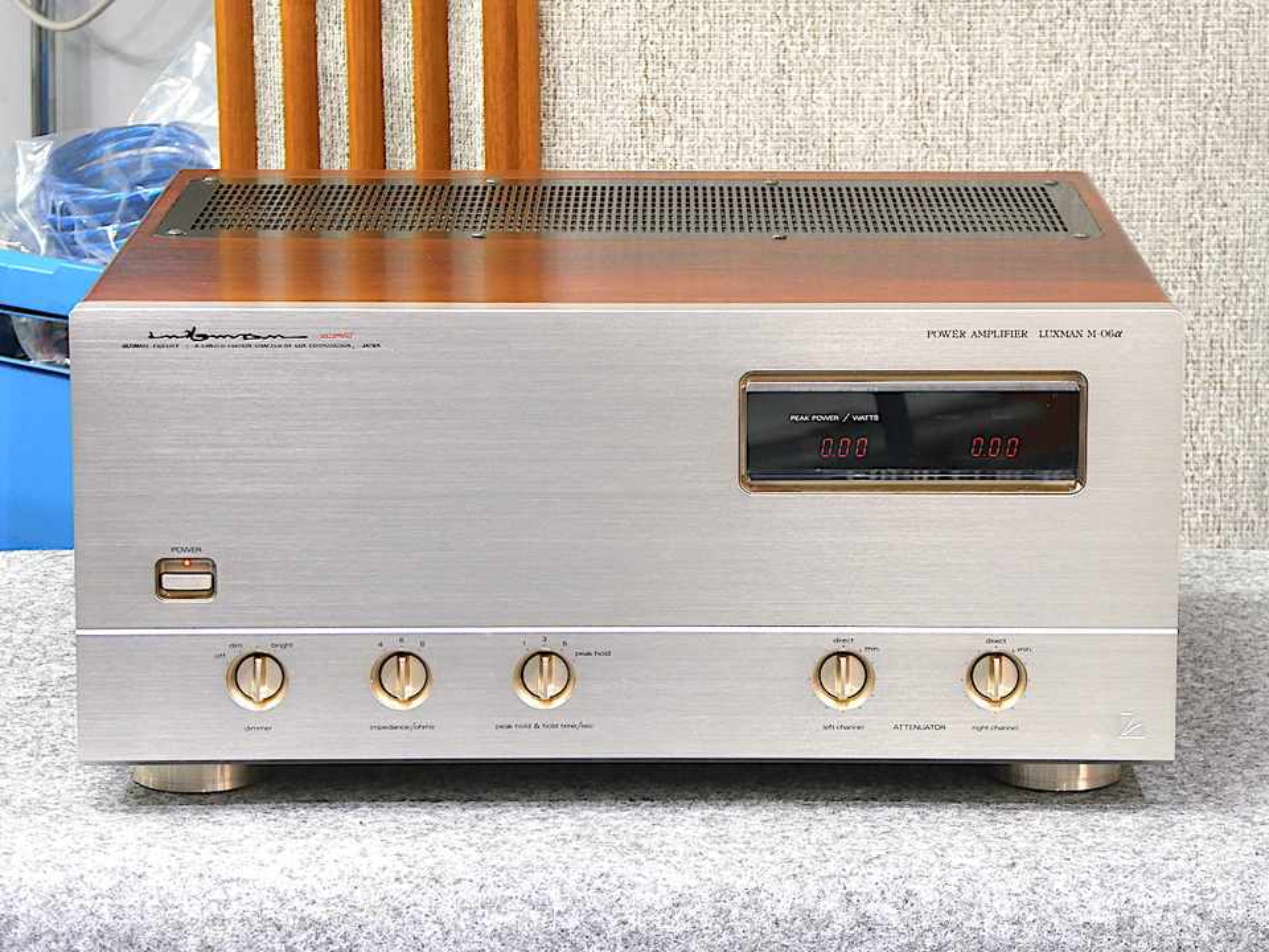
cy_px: 476
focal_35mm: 115
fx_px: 4216
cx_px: 634
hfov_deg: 17.1
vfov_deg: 12.9
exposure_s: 1/5
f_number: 5.1
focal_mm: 20.6
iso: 200
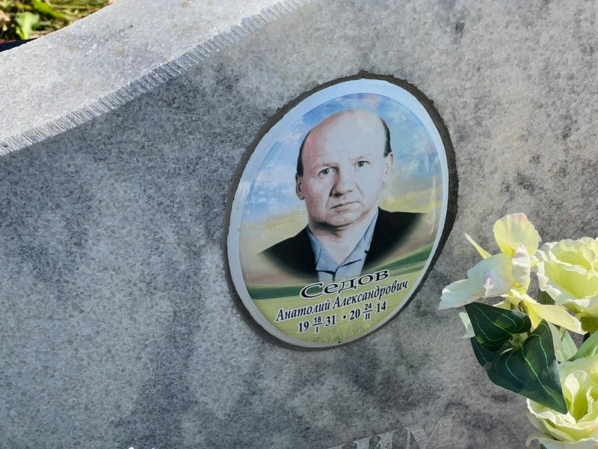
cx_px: 299
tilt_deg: -38.9
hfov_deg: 25.3
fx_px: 1330
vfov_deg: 19.1
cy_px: 224
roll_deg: -3.9
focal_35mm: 77
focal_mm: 9
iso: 32
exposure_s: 1/364
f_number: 2.8
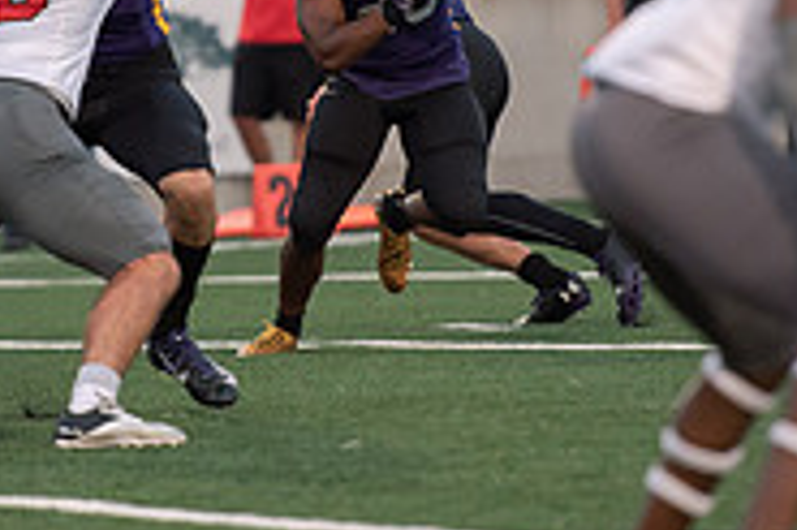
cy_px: 41
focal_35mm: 627
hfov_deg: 3.3
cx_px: 228
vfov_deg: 2.2
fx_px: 13868
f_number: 2.8
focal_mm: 200
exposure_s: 1/800
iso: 2000
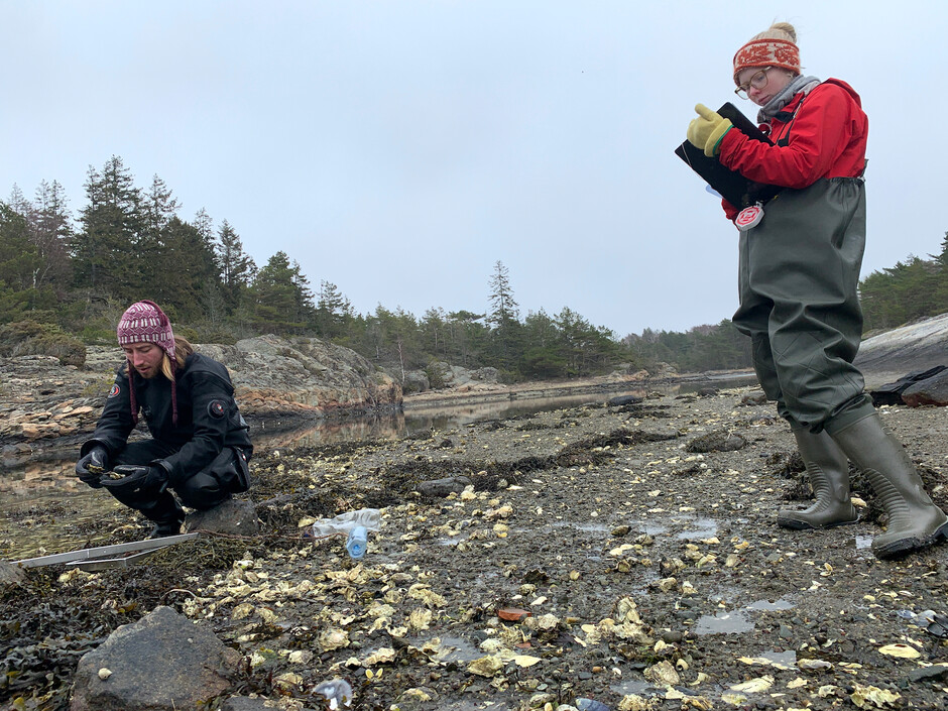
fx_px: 712
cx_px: 474
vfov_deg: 53.1
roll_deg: +4.2
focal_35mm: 26
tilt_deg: +4.3
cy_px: 356
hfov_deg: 67.3
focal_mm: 4.25
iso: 25
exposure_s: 1/879
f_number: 1.8
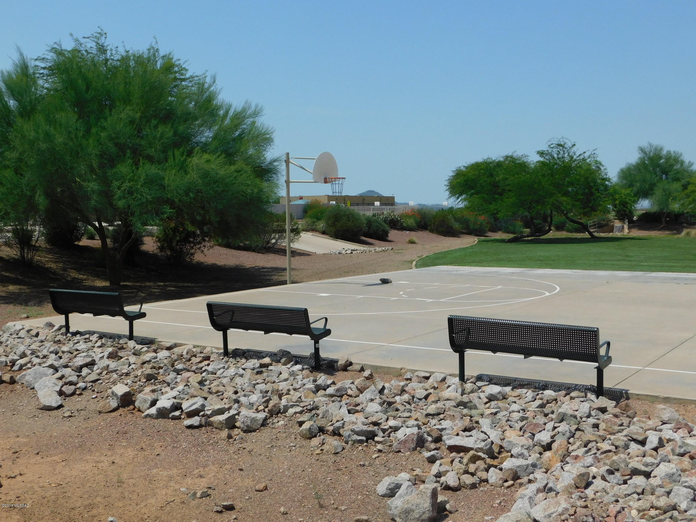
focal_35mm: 40
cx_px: 348
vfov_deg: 36.0
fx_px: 804
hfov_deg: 46.8
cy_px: 261
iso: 125
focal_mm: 7.1
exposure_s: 1/640
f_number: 7.2
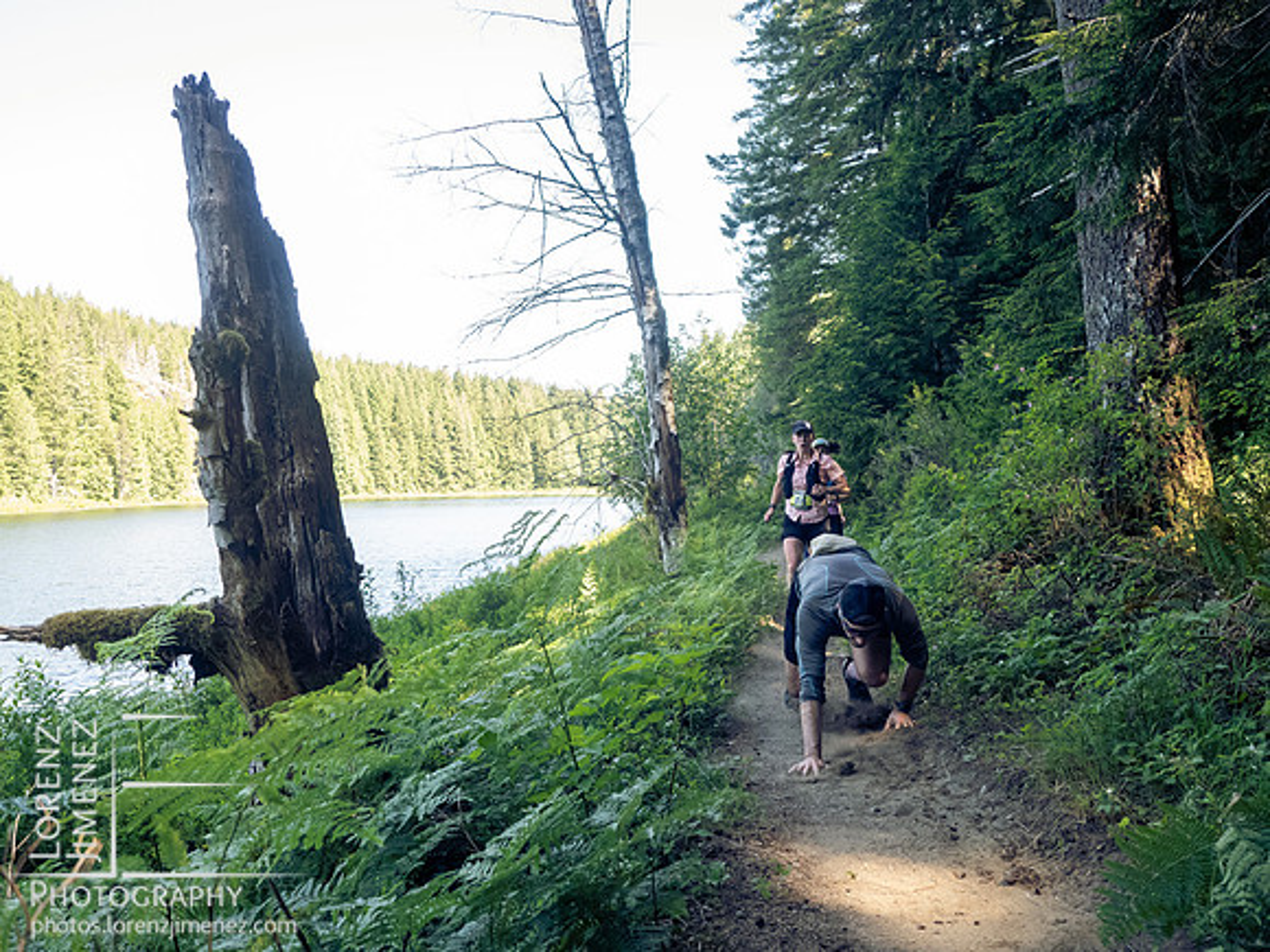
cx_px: 635
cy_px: 476
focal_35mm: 28
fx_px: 1027
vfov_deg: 49.7
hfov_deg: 63.4
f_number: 2.8
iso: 1600
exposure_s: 1/1000
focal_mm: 14
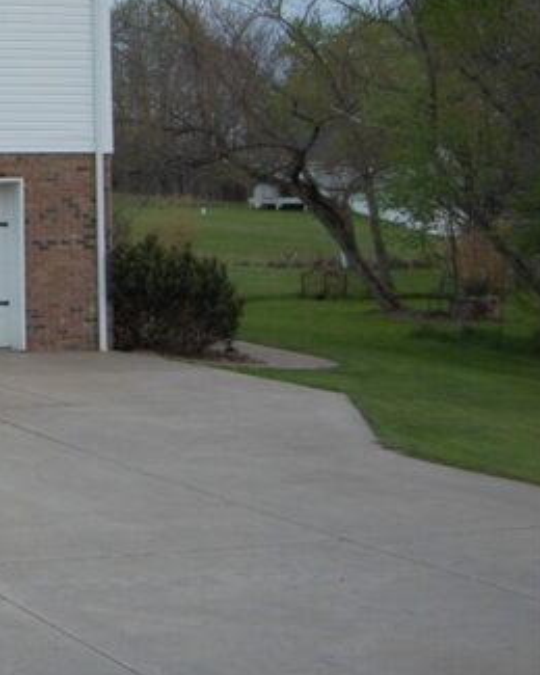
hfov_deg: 16.7
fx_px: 1658
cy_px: 146
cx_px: -285
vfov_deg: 22.7
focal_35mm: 83
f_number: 4
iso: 400
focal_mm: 24
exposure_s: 1/60
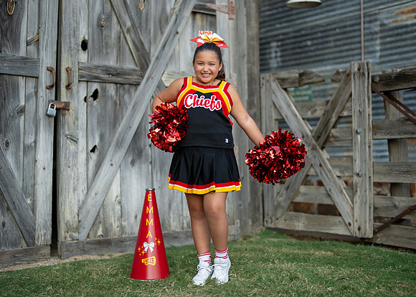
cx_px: 213
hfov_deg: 33.6
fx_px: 690
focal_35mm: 58
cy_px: 144
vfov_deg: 24.3
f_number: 1.2
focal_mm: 50
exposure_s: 1/2000
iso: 125
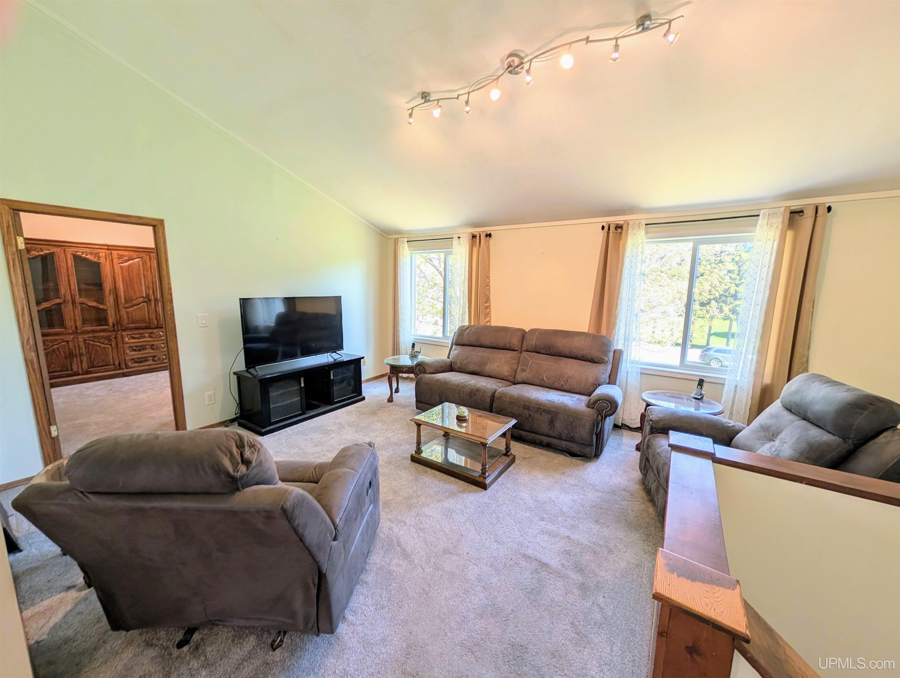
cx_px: 450
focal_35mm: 12
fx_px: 312
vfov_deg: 94.6
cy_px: 339
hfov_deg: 110.5
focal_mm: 2.02
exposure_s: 1/120
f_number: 1.7
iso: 54
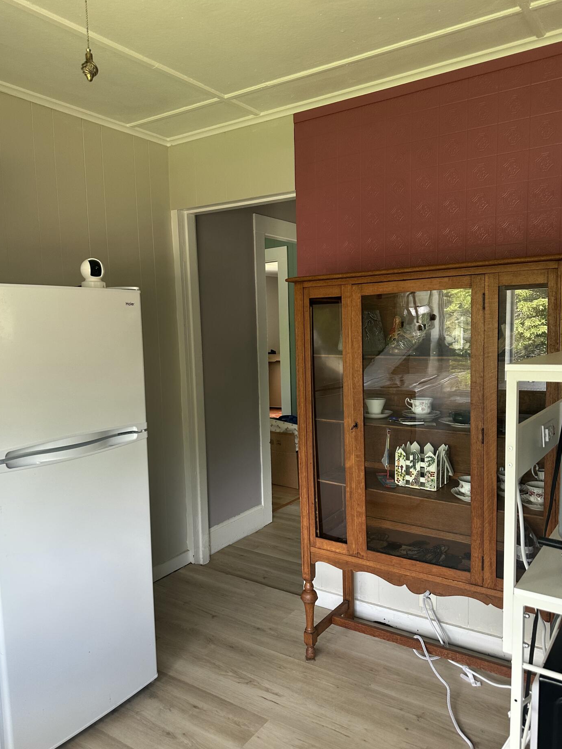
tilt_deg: -5.0
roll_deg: +0.6
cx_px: 269
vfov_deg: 67.2
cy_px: 396
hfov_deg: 53.1
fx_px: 563
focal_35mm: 26
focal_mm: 6.86
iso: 200
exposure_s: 1/121
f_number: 1.78
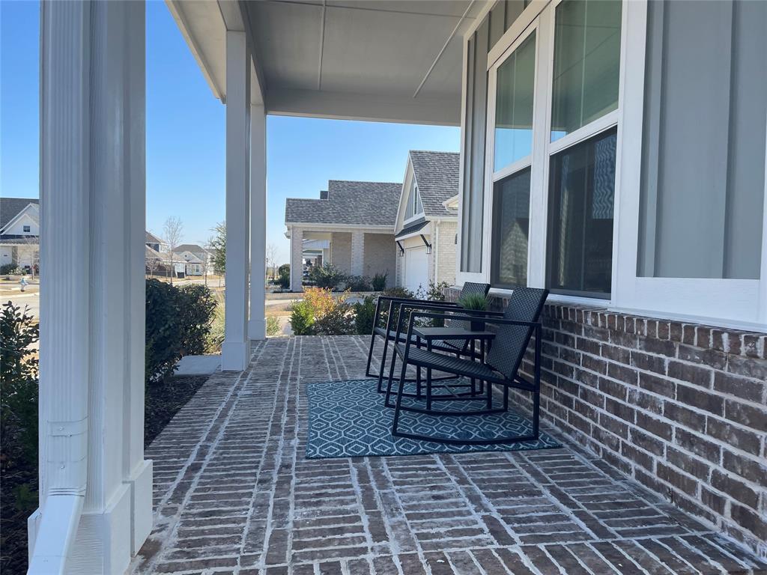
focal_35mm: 26
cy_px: 288
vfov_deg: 53.1
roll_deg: +0.5
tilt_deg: -1.6
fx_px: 576
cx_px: 384
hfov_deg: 67.3
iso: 32
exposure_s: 1/1114
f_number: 1.6
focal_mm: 4.2
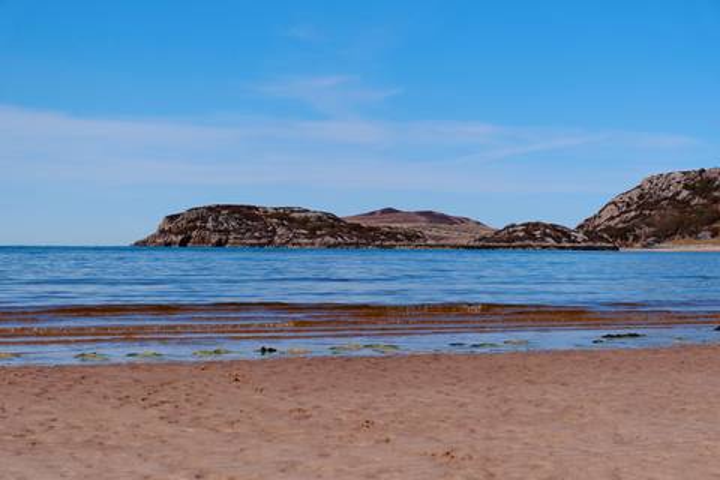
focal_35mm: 75
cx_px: 360
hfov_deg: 27.0
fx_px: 1500
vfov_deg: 18.2
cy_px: 240
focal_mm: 50
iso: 160
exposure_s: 1/1300
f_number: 5.6
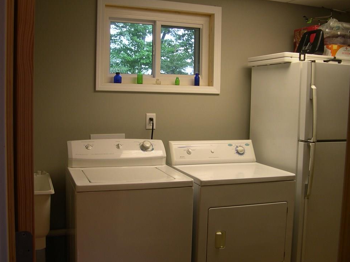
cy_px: 126
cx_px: 169
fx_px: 404
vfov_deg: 36.0
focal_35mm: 40
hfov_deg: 46.8
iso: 100
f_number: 2.8
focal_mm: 8
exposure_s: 1/52.8
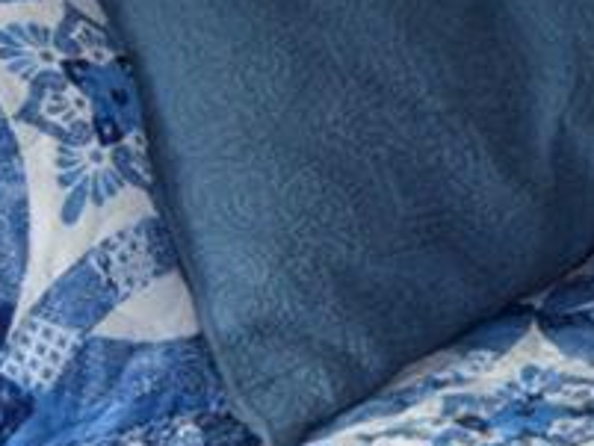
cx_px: 836
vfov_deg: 11.3
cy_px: -41
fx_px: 2215
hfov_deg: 14.4
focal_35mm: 129
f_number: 5.6
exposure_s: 1/125
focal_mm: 12
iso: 800
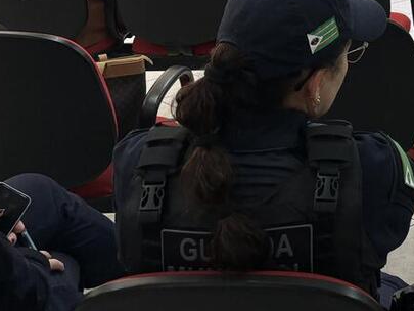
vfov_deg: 18.0
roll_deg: -0.5
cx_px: 541
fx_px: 921
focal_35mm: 77
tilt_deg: -8.1
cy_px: -79
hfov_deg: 22.6
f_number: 1.6
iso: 100
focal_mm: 5.96
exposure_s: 1/60
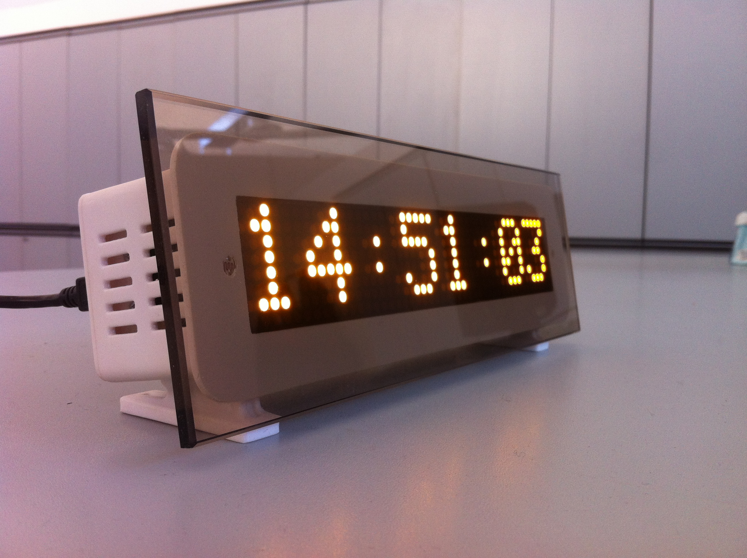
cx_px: 374
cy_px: 279
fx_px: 754
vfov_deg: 40.6
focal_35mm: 35
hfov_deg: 52.7
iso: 100
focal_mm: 3.85
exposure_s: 1/15
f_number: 2.8
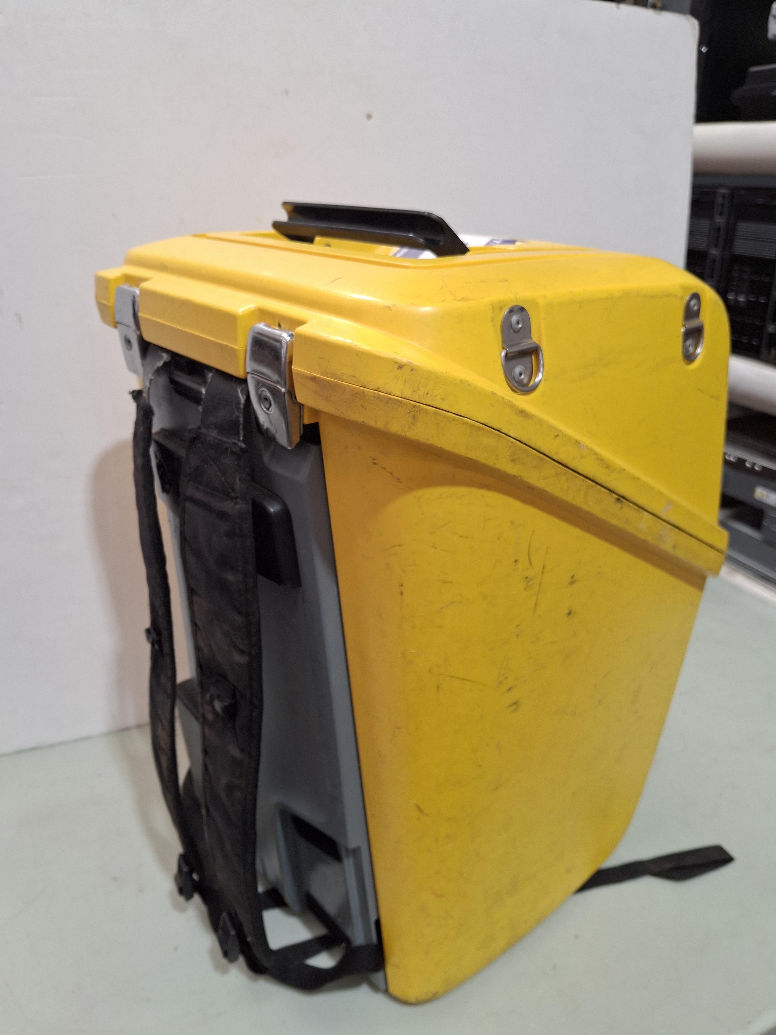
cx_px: 388
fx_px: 747
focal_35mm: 25
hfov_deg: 54.9
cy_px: 518
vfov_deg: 69.4
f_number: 1.8
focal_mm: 4.69
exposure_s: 1/100
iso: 80
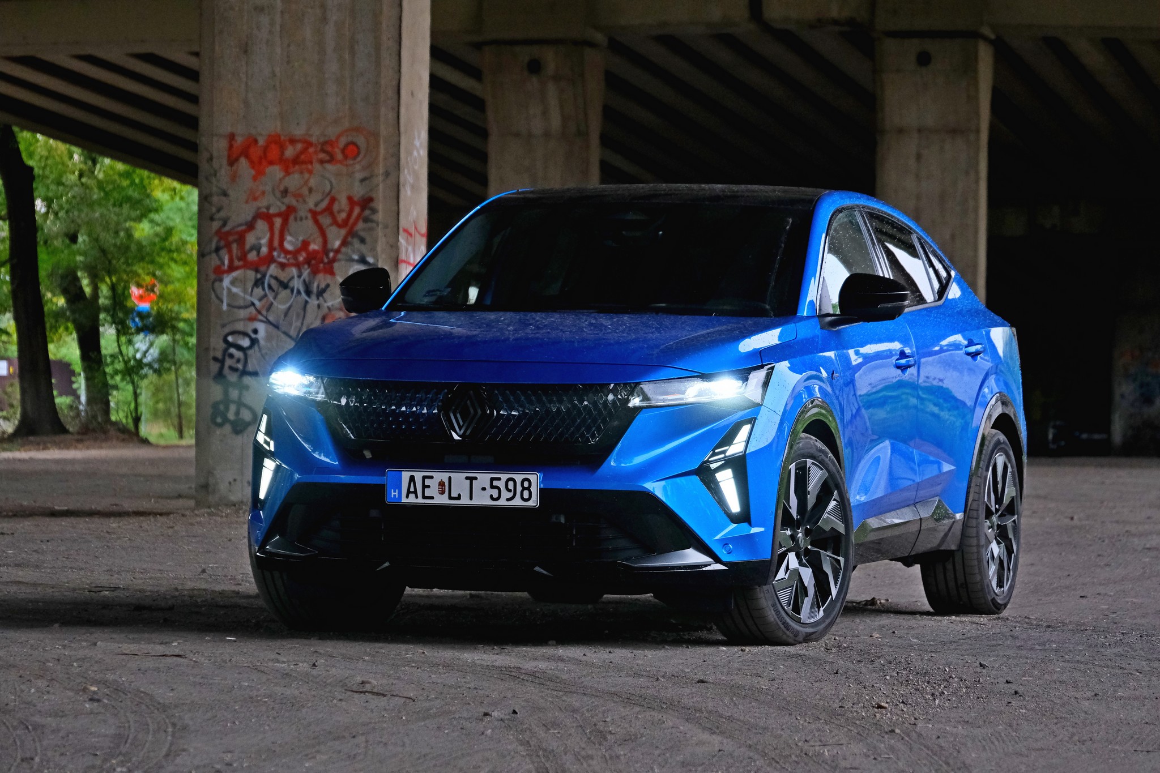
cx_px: 580
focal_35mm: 165
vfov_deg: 8.3
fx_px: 5316
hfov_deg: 12.5
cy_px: 386
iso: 2500
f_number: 5.6
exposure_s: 1/320
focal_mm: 110
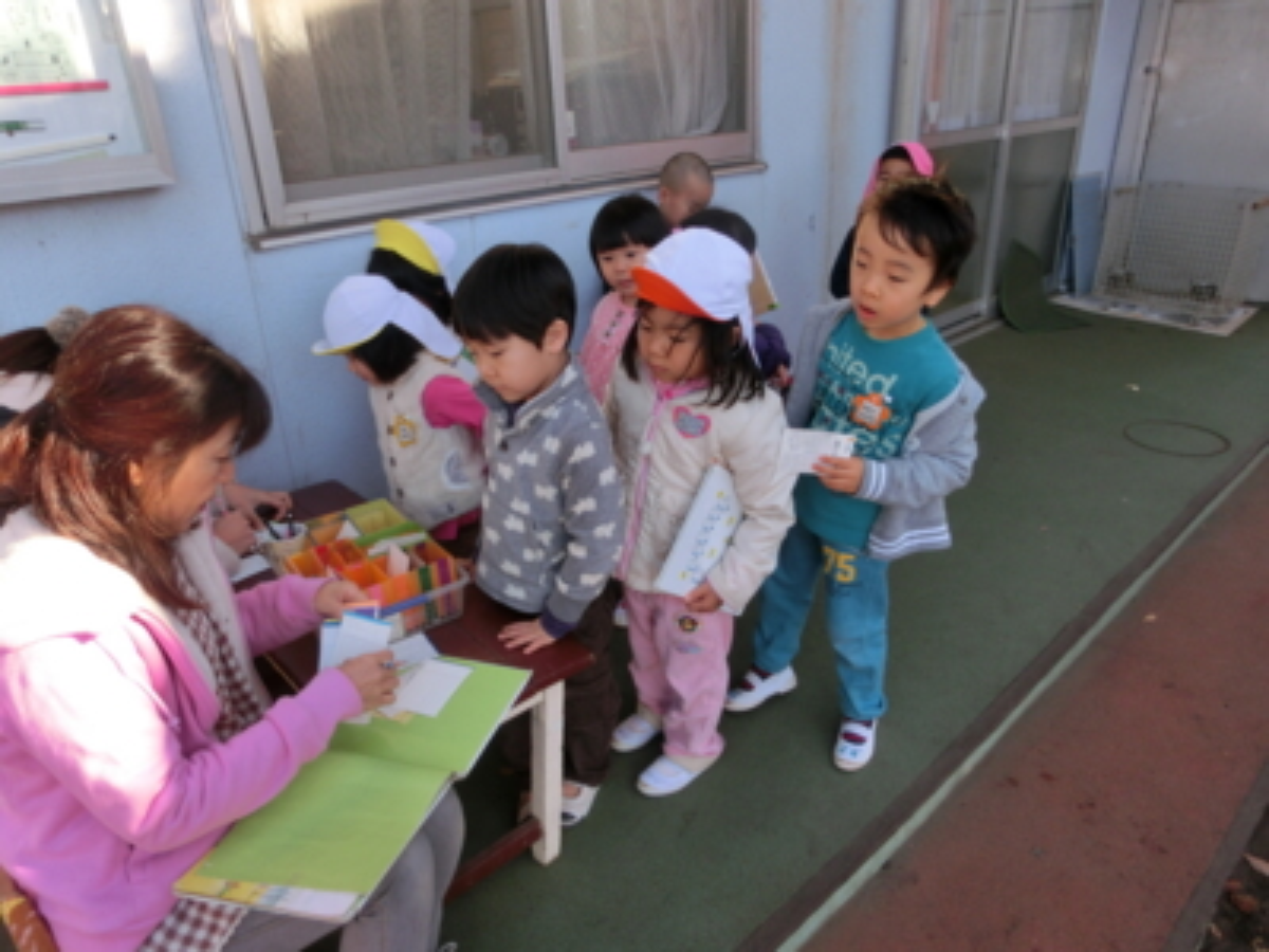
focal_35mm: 24
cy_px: 476
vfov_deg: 56.8
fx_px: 880
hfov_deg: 71.6
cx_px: 634
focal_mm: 4.24
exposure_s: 1/160
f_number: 3
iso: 80
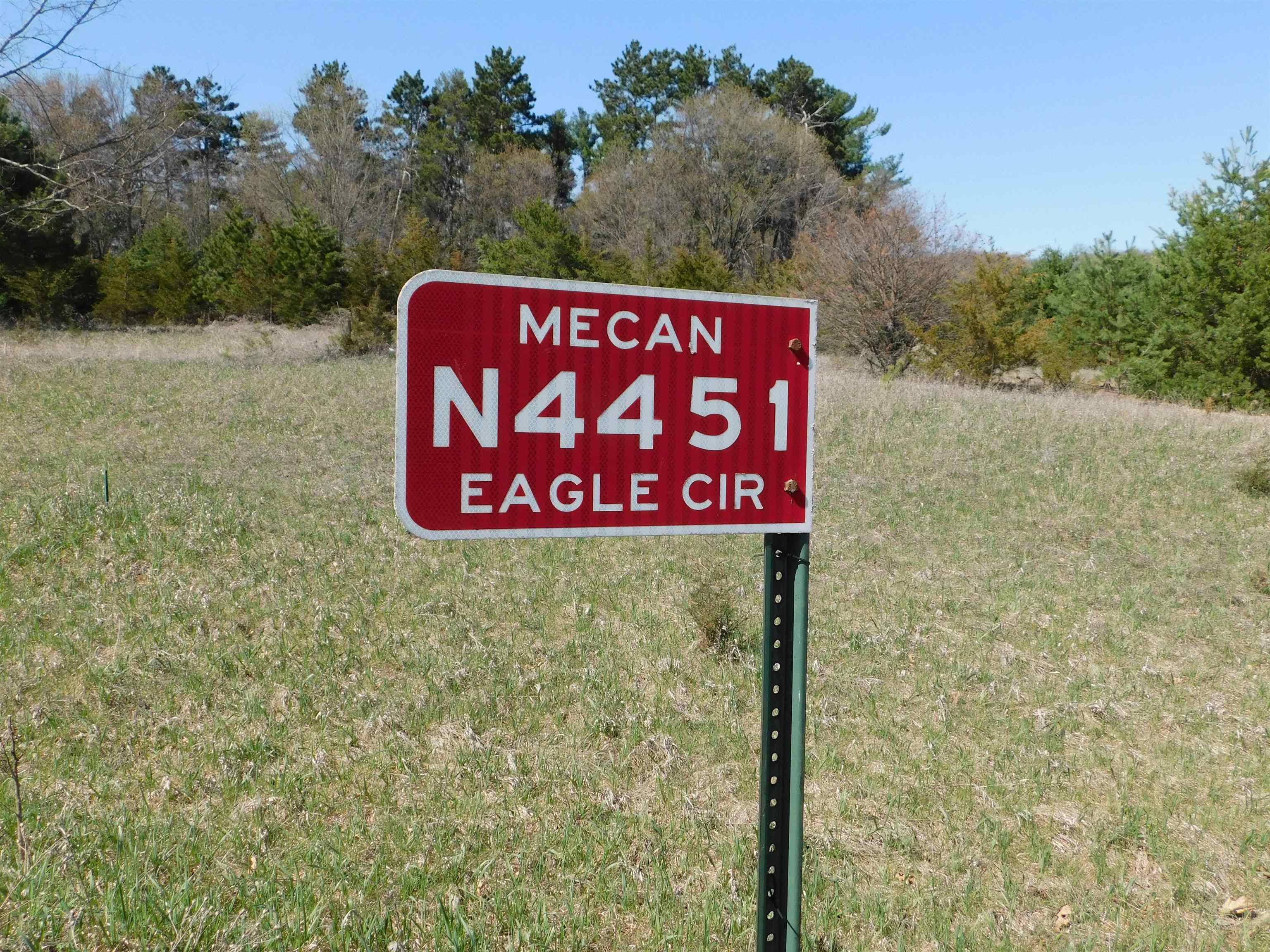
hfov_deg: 60.0
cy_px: 476
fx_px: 1101
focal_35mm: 30
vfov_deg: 46.8
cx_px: 635
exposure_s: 1/1000
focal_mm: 5.3
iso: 125
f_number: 3.2
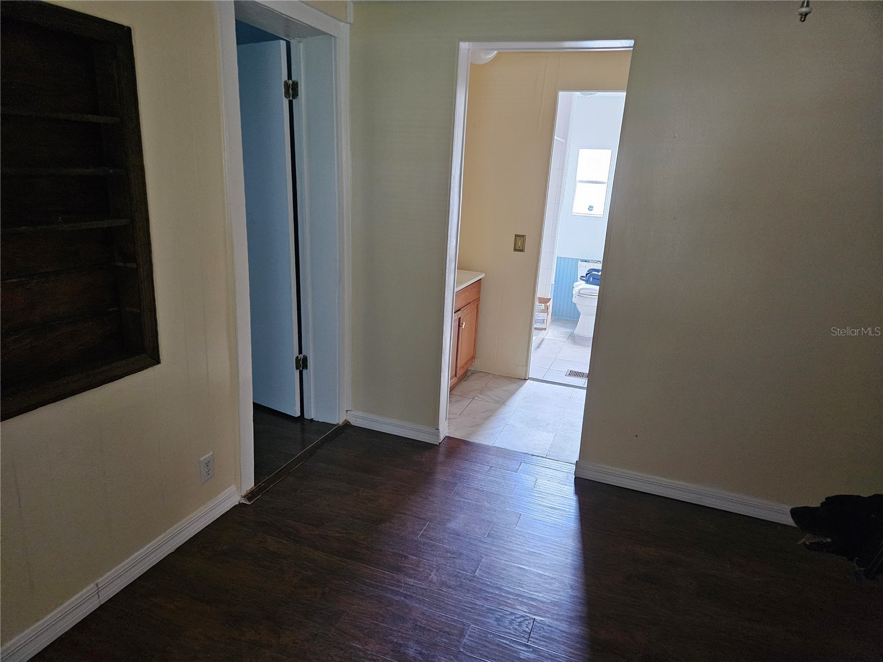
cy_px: 331
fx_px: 587
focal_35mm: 23
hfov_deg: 73.9
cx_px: 442
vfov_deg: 58.9
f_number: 1.8
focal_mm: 5.4
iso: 640
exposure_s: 1/60
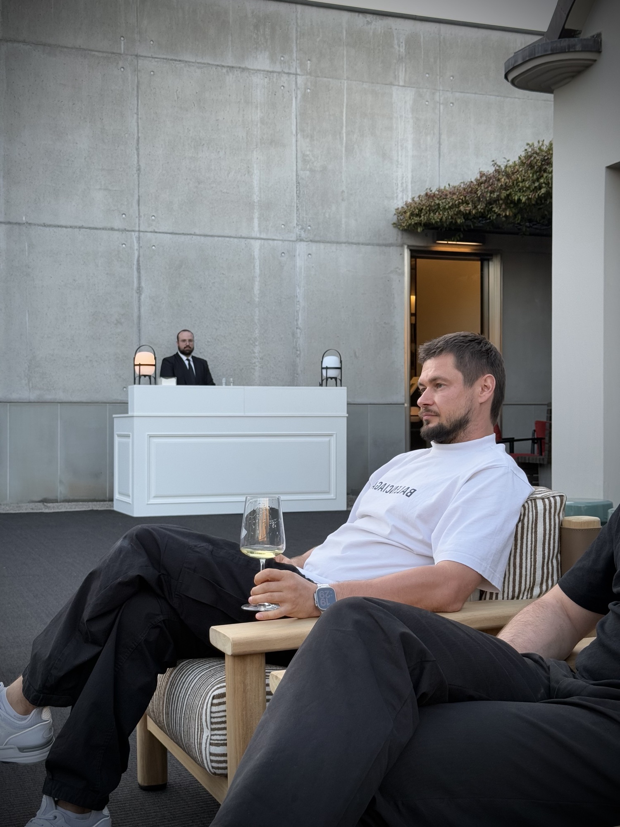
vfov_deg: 39.7
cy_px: 414
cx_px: 310
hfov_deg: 30.3
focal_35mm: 48
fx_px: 1146
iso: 64
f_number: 1.78
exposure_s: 1/205
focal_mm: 6.76
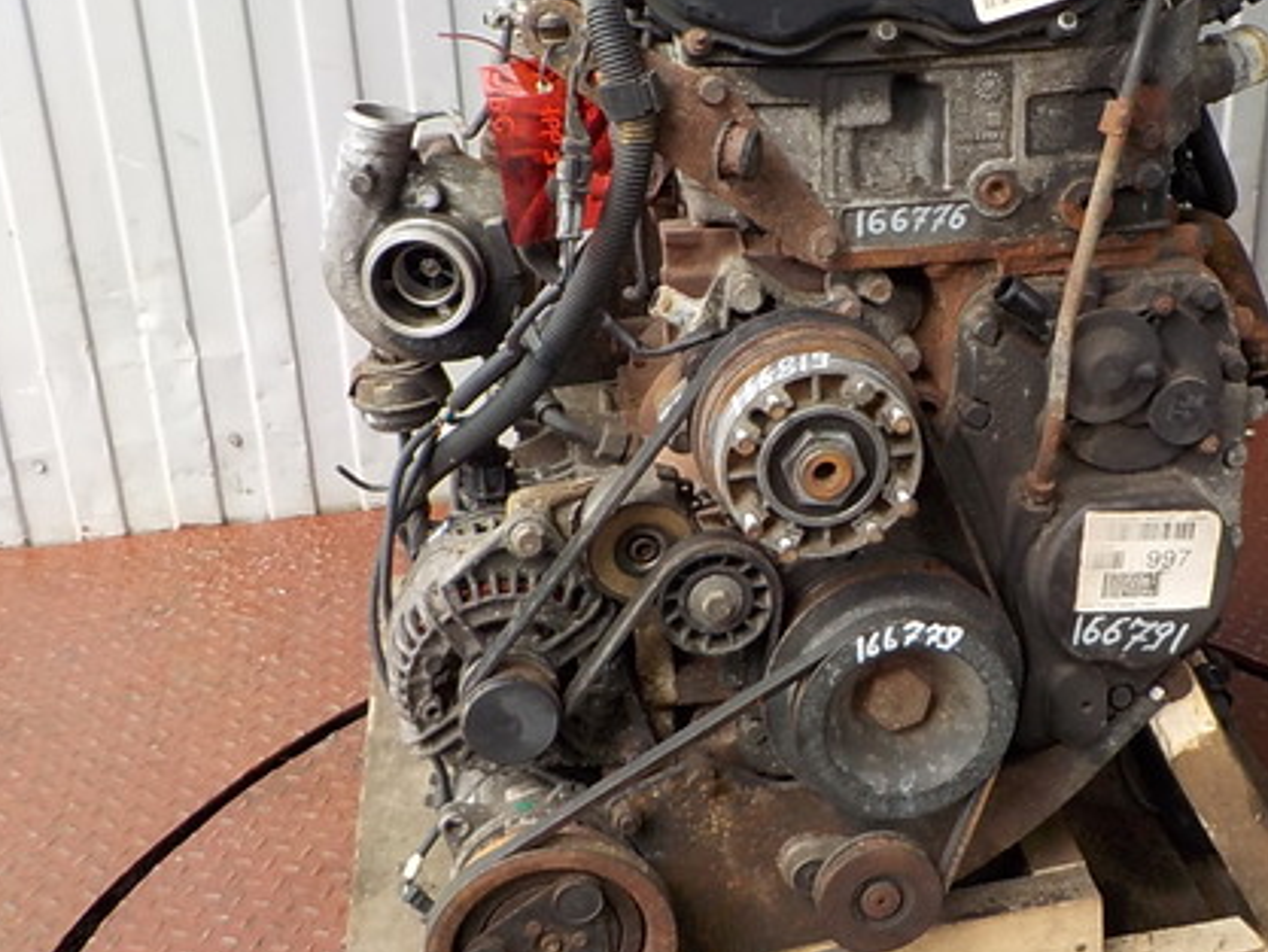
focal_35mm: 46
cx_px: 903
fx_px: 1685
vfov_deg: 31.4
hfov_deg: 40.4
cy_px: 365
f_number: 3.3
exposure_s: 1/30
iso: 200
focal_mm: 4.1
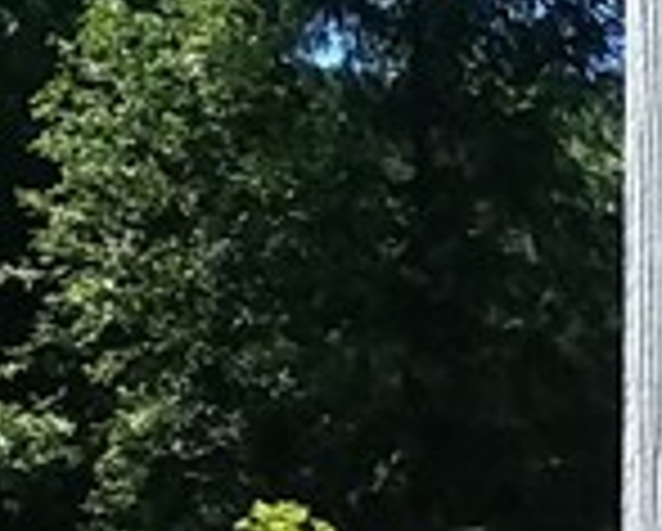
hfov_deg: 9.2
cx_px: 1297
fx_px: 3865
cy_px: 1242
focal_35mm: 197
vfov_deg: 7.4
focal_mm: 2.47
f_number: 1.9
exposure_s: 1/680
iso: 40
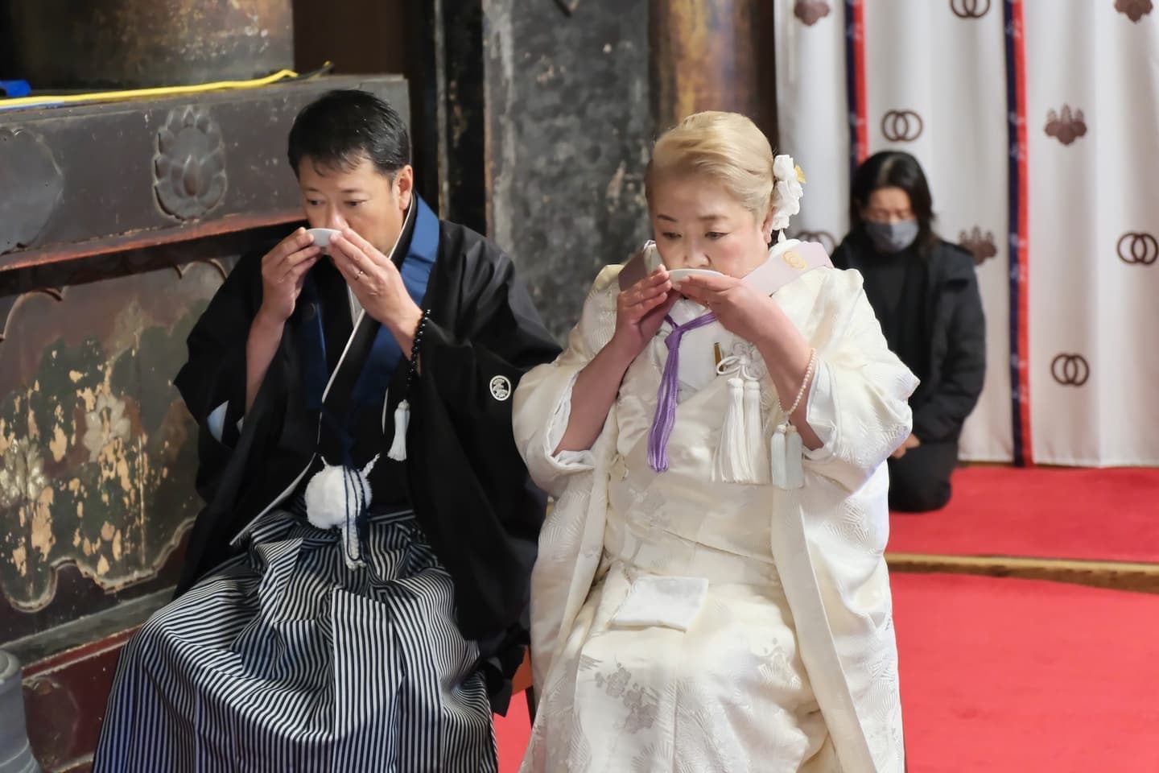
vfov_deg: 13.0
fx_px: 3380
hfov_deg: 19.5
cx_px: 580
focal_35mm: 105
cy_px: 386
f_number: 2.8
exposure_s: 1/80
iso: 3200
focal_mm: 70
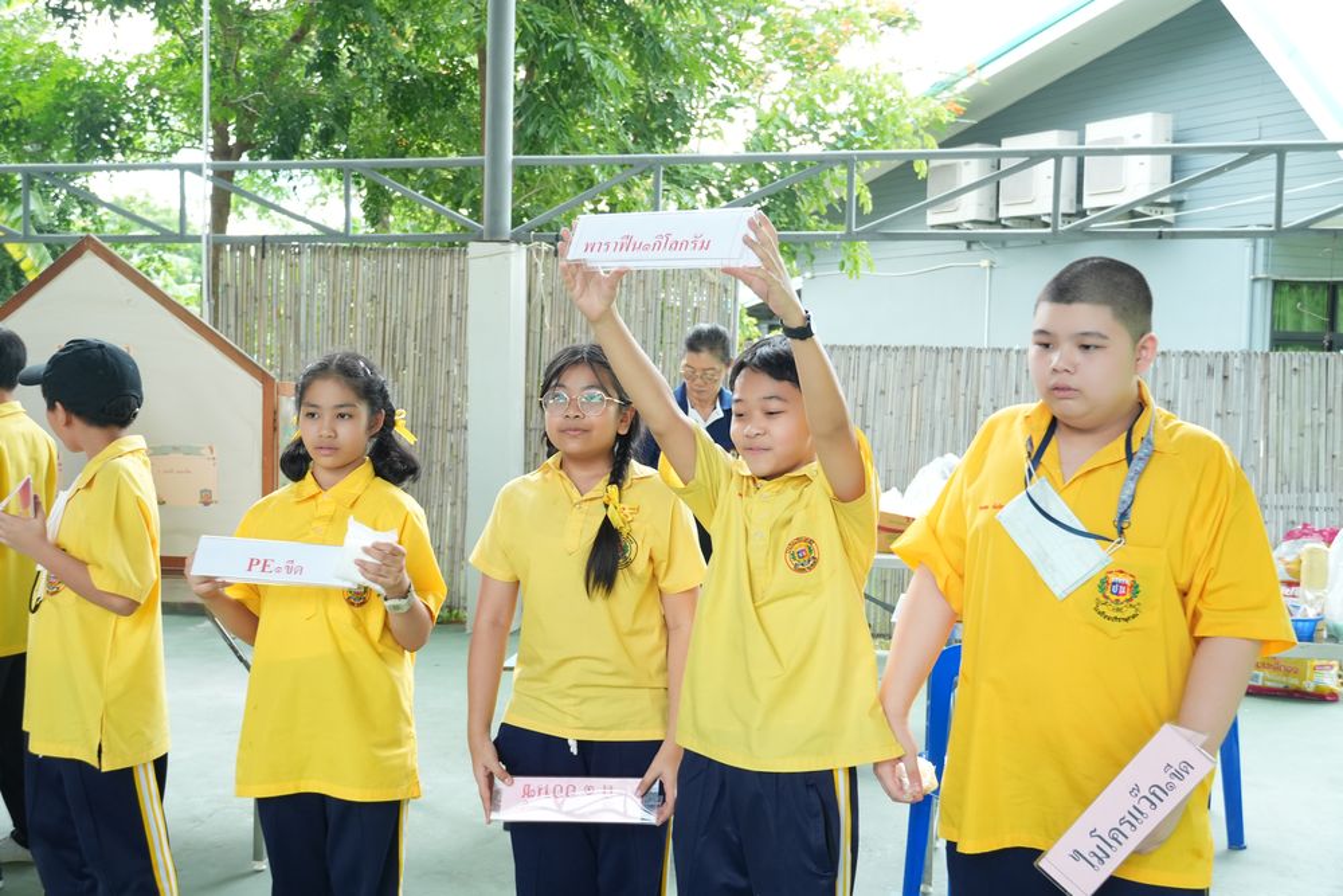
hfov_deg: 47.9
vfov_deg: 33.0
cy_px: 448
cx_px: 672
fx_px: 1511
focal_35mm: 40
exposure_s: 1/160
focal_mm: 27
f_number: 4.5
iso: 800
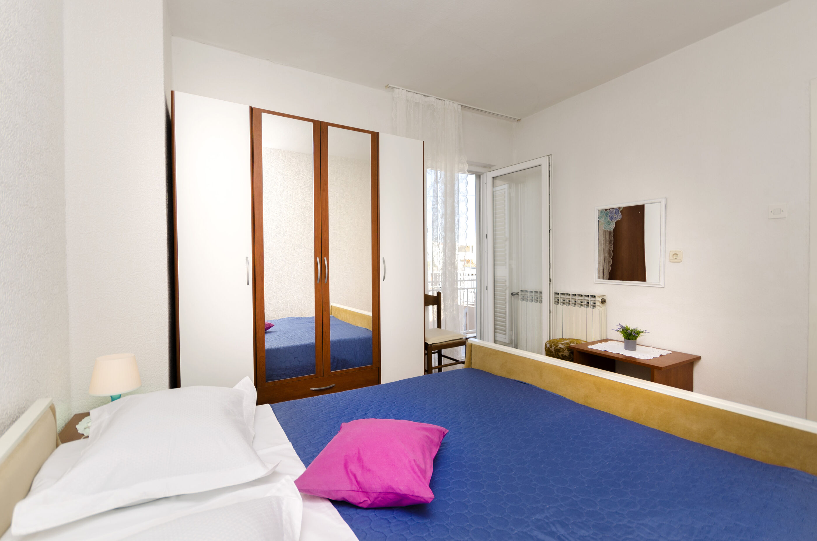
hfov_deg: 95.1
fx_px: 374
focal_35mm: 16
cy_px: 270
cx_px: 408
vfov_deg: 71.8
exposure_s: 1/60
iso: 100
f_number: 6.3
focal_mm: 11
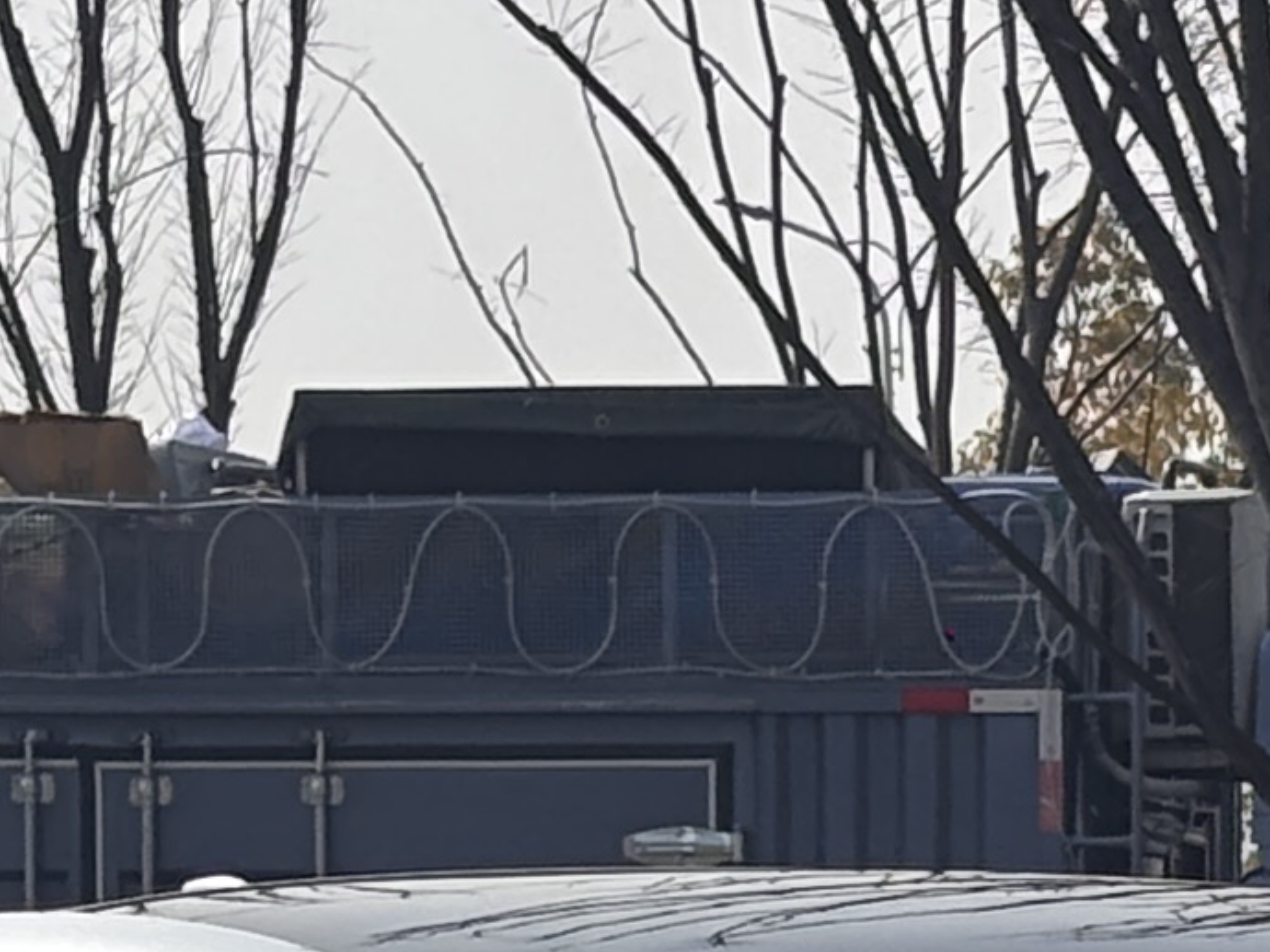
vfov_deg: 4.8
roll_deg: -0.1
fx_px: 11149
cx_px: 1542
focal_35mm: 304
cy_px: 1547
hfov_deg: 6.5
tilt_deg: -2.2
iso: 40
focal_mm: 5.96
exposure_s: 1/5348
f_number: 1.6
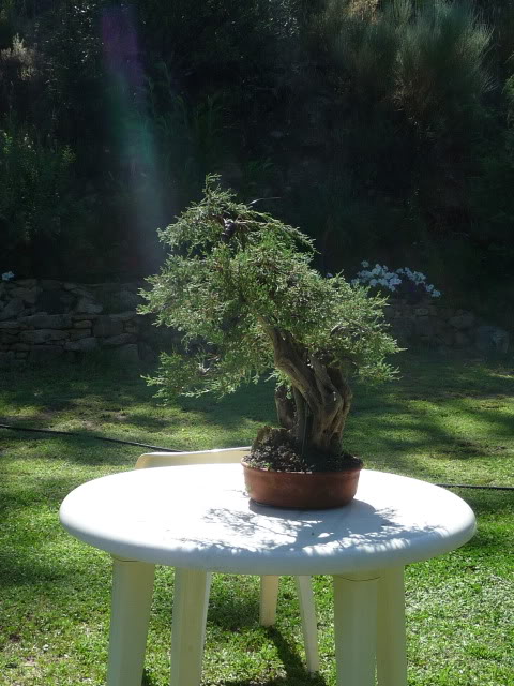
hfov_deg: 24.0
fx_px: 1208
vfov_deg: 31.7
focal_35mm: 61
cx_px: 257
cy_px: 343
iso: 100
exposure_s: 1/500
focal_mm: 6.3
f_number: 3.8
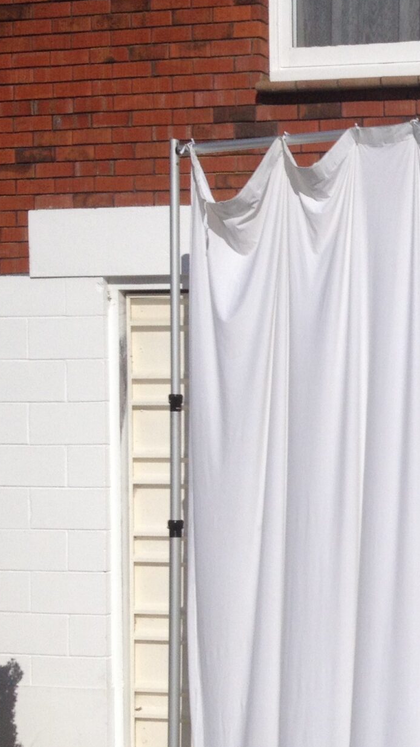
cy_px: 514
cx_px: 668
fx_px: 1565
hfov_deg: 14.1
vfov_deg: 26.7
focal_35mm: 79
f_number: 2.4
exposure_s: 1/6135
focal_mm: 4.28
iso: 50
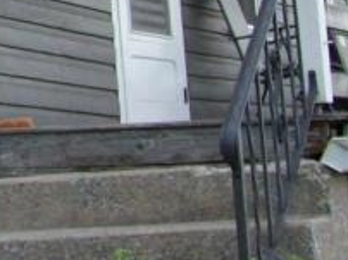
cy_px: -219
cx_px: -292
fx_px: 1838
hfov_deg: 10.2
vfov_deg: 7.8
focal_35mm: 183
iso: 80
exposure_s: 1/388
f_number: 2.7
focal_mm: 6
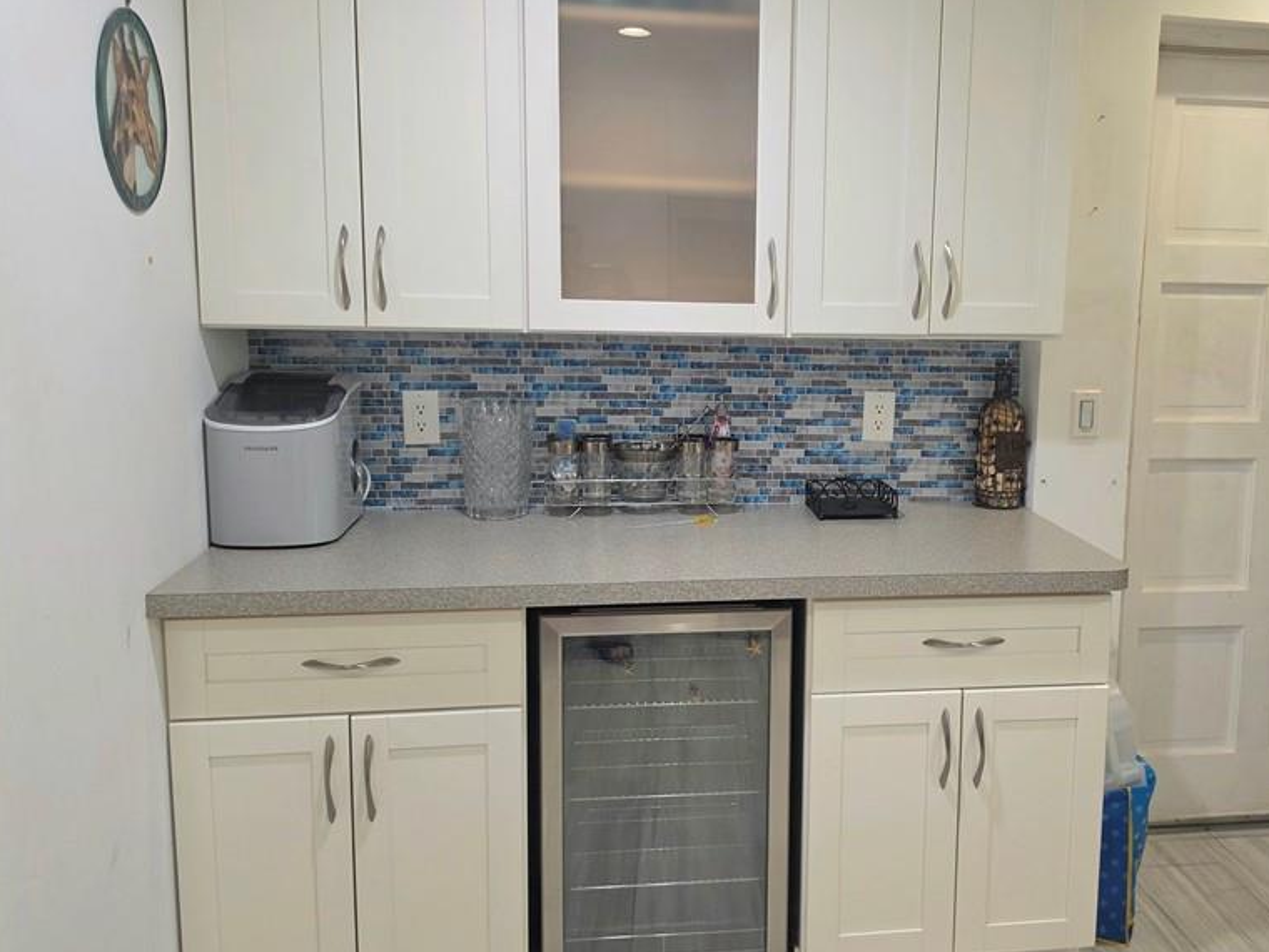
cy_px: 448
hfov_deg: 57.7
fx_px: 1136
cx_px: 785
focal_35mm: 31
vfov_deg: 45.4
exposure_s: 1/120
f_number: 1.4
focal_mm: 6.5
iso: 200
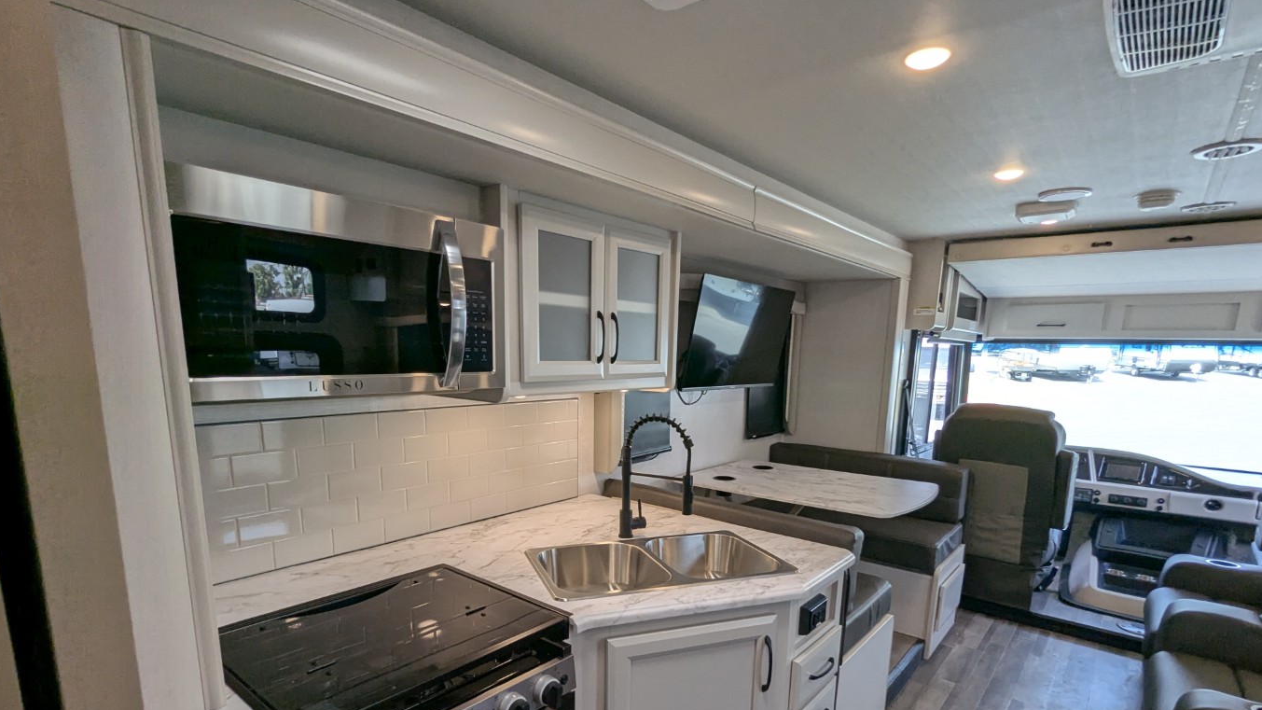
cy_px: 473
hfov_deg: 92.6
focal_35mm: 18
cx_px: 616
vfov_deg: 59.6
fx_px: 602
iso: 122
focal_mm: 2.35
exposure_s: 1/174
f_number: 2.2
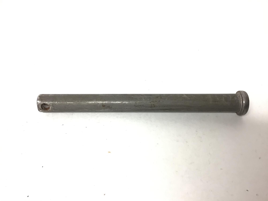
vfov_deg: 45.4
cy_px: 100
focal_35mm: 31
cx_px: 134
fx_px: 240
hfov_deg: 58.4
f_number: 2.4
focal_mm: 3.3
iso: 64
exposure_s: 1/33
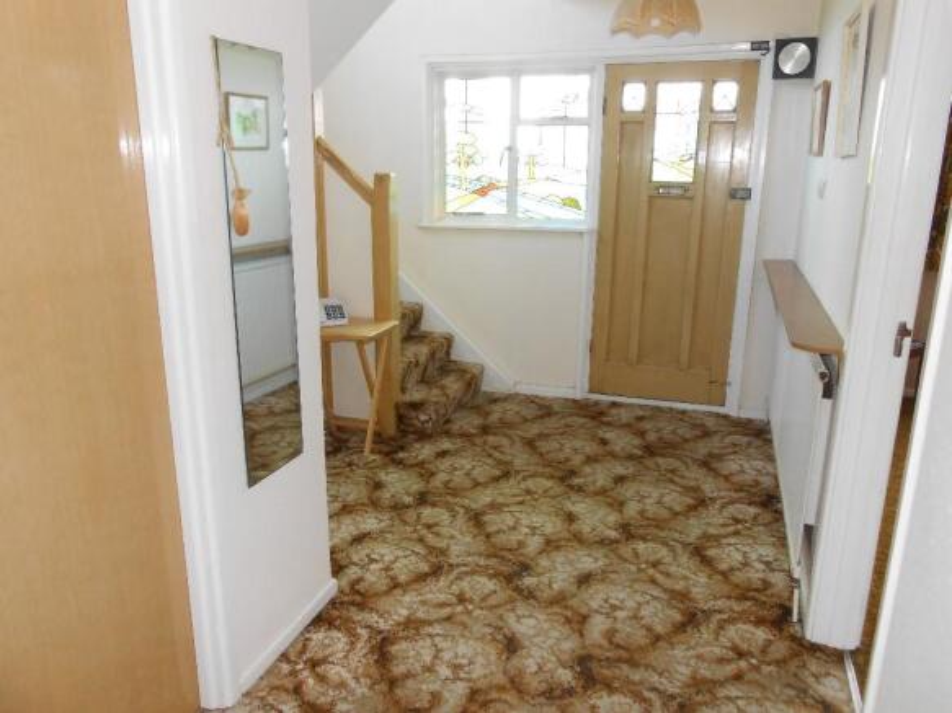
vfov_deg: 53.0
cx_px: 476
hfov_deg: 67.3
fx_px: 715
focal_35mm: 26
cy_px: 356
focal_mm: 4.6
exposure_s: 1/25
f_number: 3.5
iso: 250
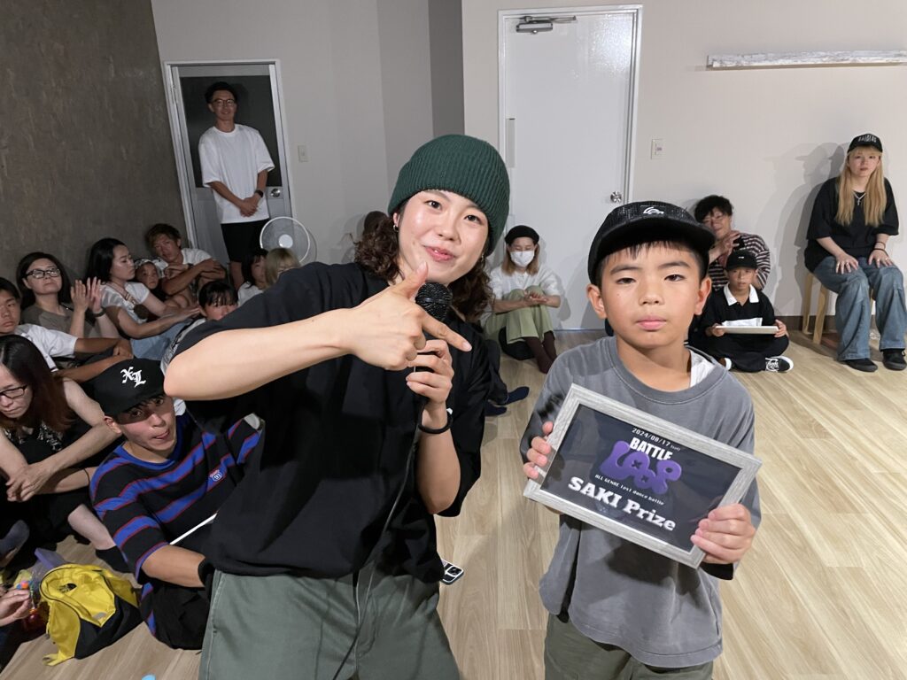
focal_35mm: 26
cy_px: 340
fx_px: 681
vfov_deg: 53.1
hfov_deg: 67.3
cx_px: 454
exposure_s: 1/35
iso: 500
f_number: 1.6
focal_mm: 4.2
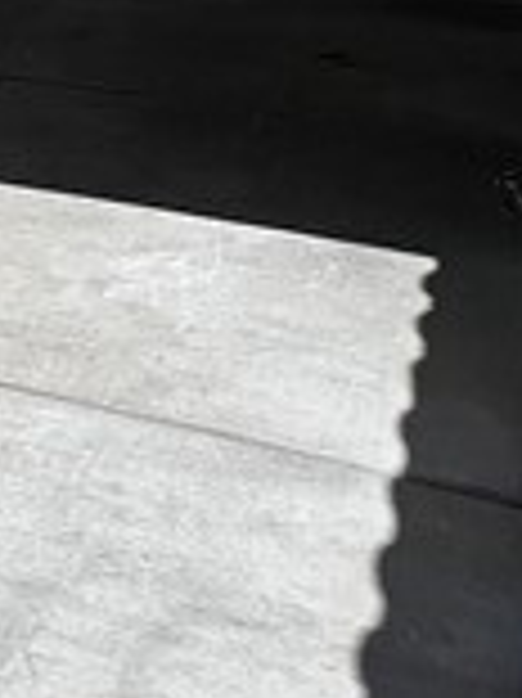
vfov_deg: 21.0
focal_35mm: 86
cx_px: -832
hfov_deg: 12.4
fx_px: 1732
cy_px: -176
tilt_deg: -6.2
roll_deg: -1.0
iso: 32
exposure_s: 1/4386
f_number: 1.8
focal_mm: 1.57
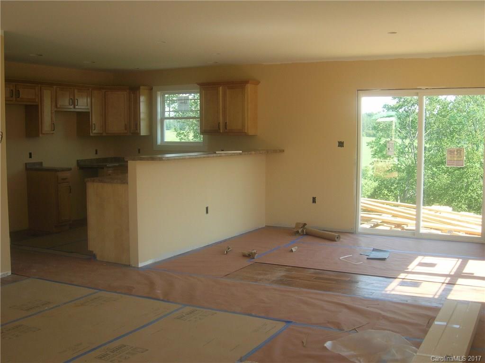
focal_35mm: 38
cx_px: 242
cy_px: 182
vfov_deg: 37.7
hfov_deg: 49.0
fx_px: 532
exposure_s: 1/88.4
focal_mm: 6.4
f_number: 3
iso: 50
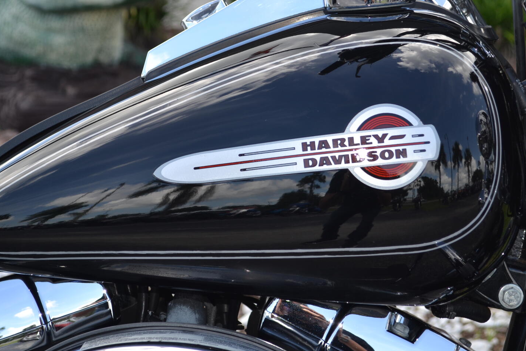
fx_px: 1300
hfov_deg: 22.9
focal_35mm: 89
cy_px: 111
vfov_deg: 15.3
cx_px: 251
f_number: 5.3
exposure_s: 1/125
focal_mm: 42
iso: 100
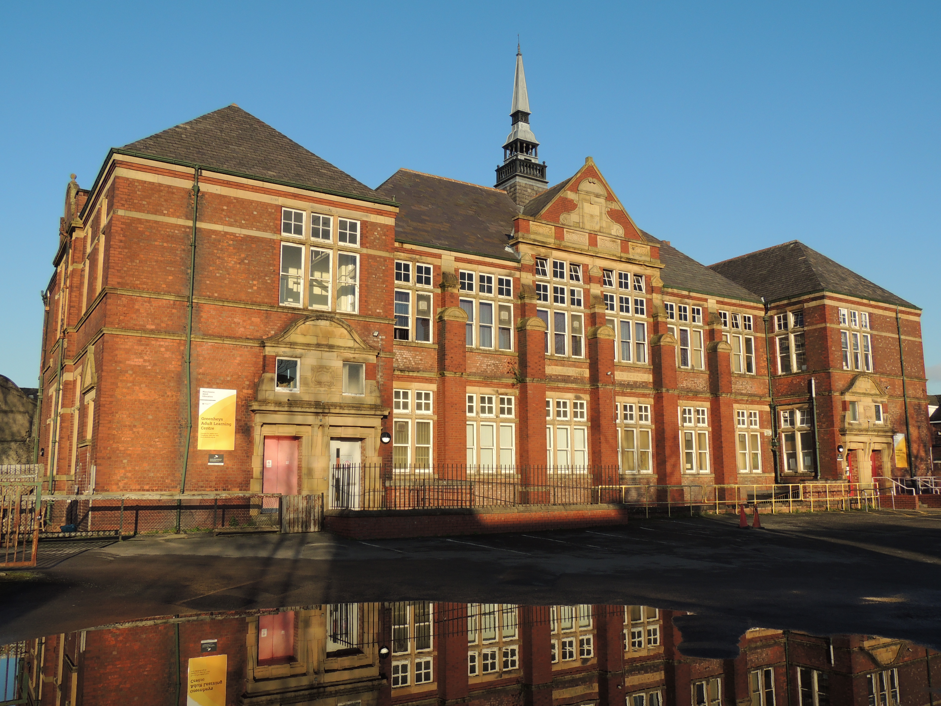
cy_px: 353
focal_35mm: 30
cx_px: 470
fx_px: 816
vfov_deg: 46.8
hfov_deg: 60.0
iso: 100
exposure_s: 1/1000
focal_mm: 5.3
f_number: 3.1
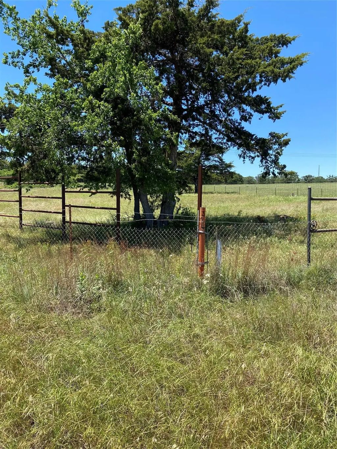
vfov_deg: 67.3
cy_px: 224
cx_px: 168
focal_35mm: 26
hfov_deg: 53.1
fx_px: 337
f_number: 1.8
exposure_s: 1/1362
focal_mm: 4.25
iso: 32
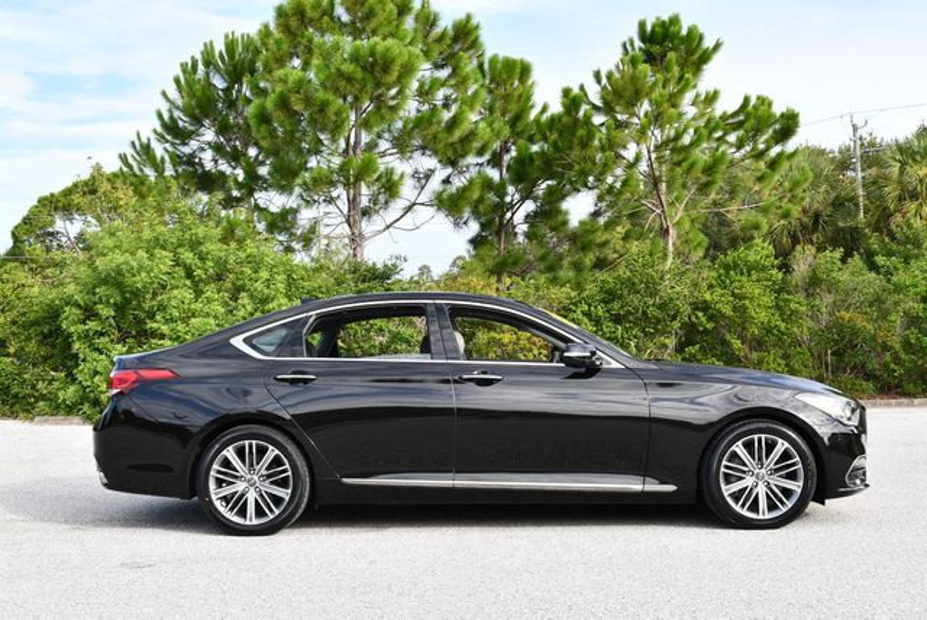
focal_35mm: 44
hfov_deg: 44.5
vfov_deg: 30.6
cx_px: 464
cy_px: 310
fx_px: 1134
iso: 200
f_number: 7.1
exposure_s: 1/250
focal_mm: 22
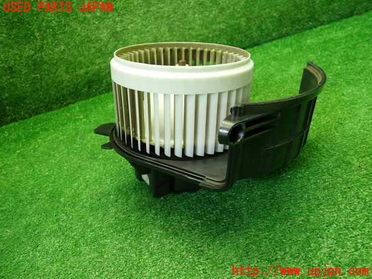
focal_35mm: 28
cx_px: 186
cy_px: 140
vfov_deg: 49.7
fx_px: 301
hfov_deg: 63.4
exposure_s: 1/40
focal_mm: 5.05
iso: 200
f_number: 2.2
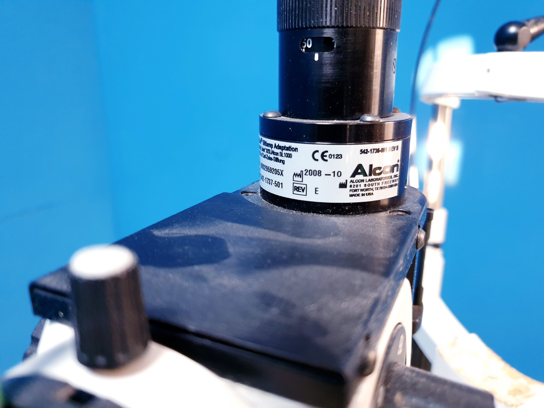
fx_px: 409
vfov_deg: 53.1
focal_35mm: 26
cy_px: 204
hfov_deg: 67.3
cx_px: 272
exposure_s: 1/50
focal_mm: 4.3
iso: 250
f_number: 1.5
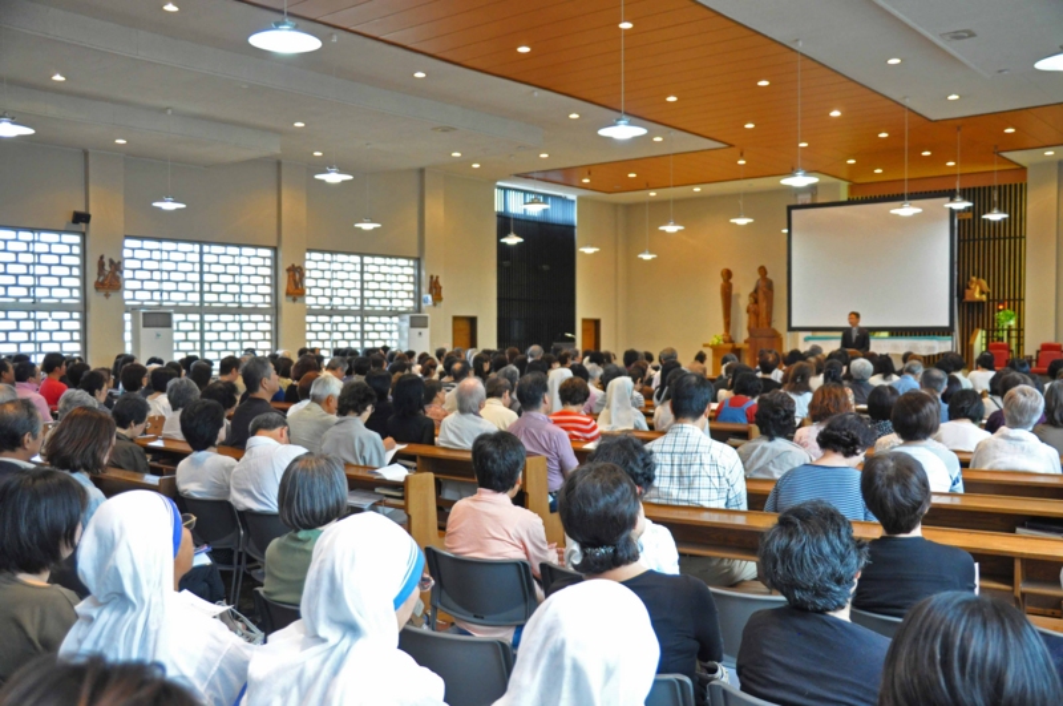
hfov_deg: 55.2
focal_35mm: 34
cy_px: 353
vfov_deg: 38.3
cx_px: 532
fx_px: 1017
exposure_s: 1/40
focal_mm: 23
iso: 1600
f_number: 4.5
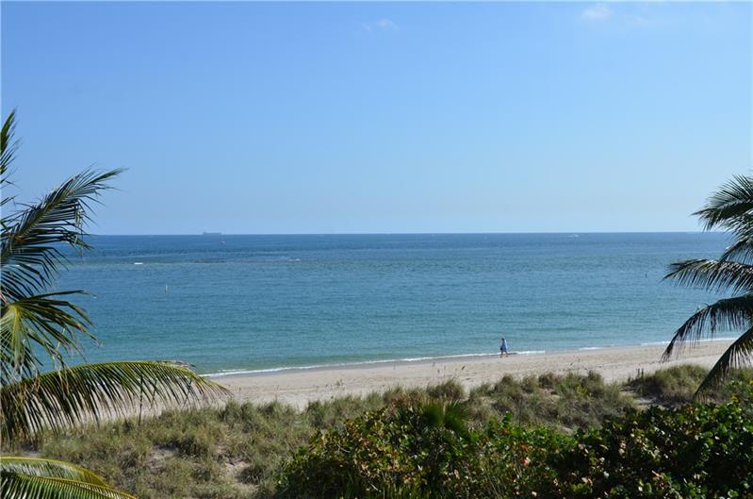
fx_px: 939
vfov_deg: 29.7
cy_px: 250
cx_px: 376
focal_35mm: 45
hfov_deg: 43.7
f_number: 9
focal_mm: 30
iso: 100
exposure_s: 1/320
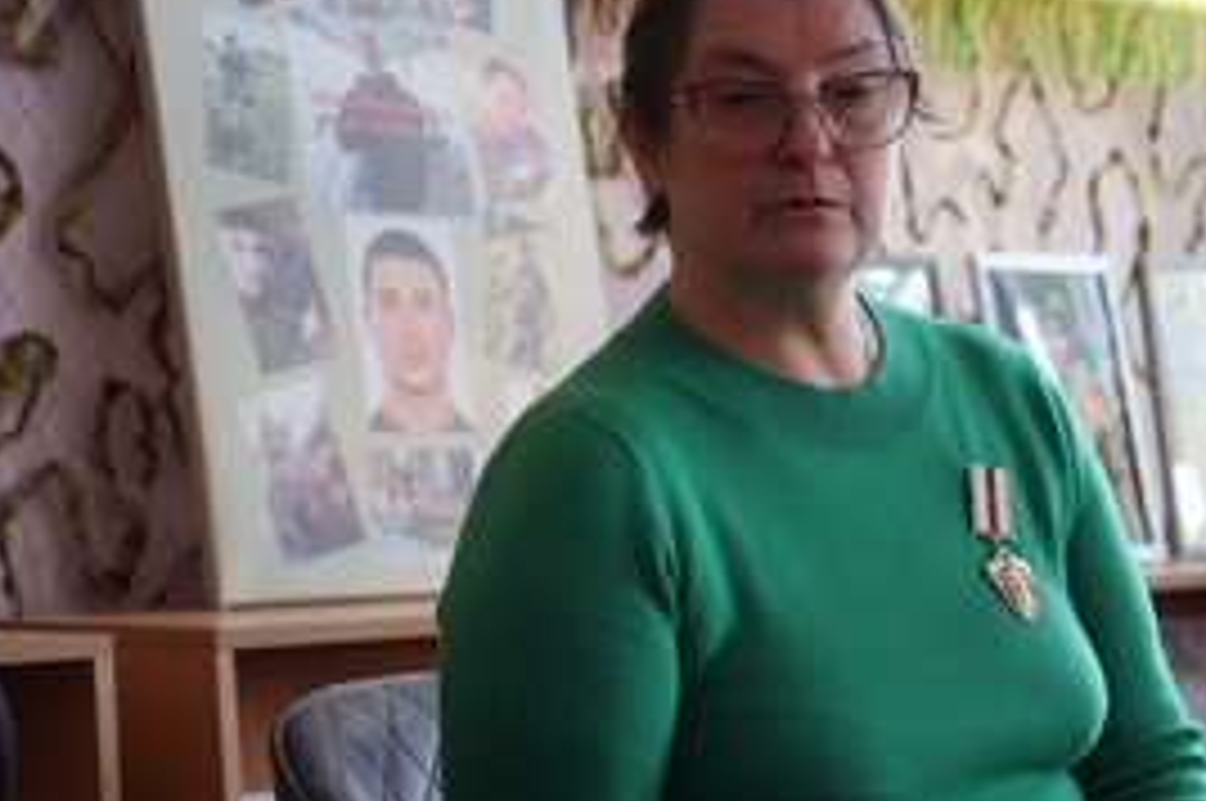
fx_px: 3747
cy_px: 418
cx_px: 778
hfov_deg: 18.2
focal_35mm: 112
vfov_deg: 12.2
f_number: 2.8
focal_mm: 50
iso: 320
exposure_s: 1/100
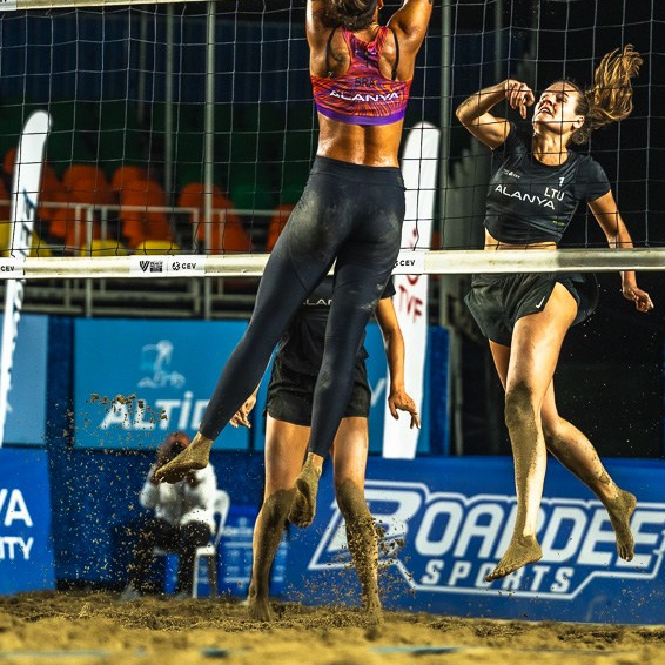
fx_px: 4803
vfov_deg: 7.9
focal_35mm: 221
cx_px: 451
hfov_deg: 7.9
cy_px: 252
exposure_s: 1/1000
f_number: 3.2
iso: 1000
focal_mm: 115
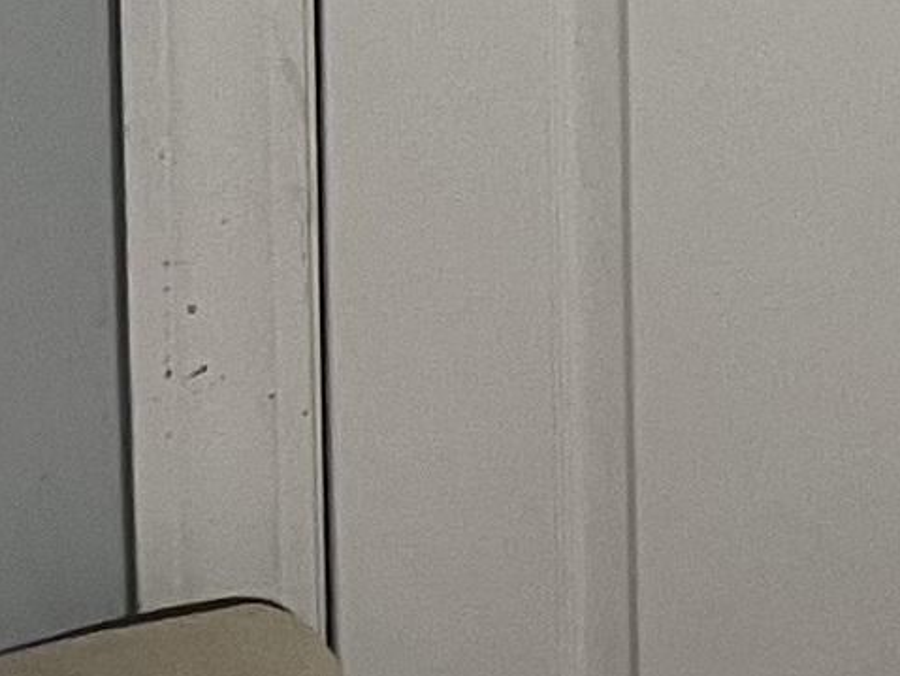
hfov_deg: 9.0
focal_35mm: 167
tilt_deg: -2.7
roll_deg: +0.4
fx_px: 4344
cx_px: 2888
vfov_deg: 7.9
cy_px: -1209
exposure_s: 1/60
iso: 100
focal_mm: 5.7
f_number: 1.5
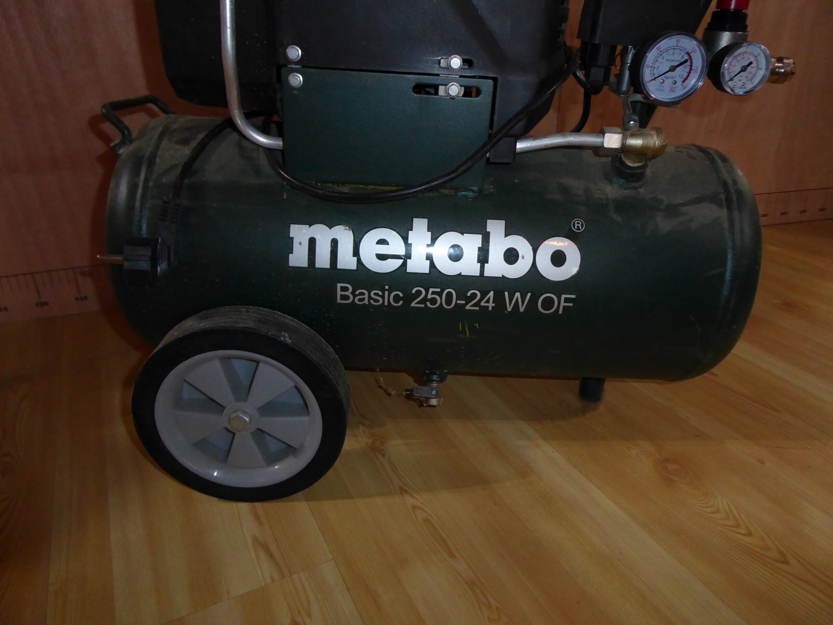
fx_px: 602
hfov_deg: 69.4
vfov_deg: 54.9
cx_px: 416
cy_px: 312
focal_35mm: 25
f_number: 3.3
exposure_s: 1/50
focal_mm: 4.3
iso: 500
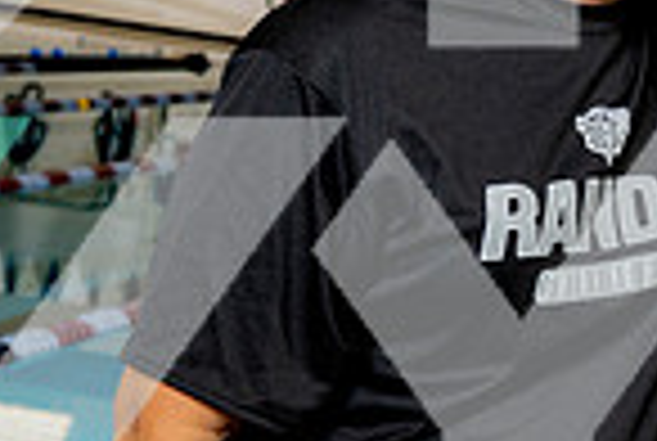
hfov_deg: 16.2
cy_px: 358
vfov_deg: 11.2
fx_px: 2249
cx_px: 706
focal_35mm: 123
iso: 320
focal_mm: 31
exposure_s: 1/250
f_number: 5.6
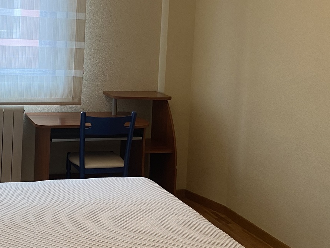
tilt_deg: -7.9
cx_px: 71
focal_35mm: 56
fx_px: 534
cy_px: 79
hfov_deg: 33.4
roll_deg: -1.9
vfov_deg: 26.0
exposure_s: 1/50
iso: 80
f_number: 1.8
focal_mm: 4.25
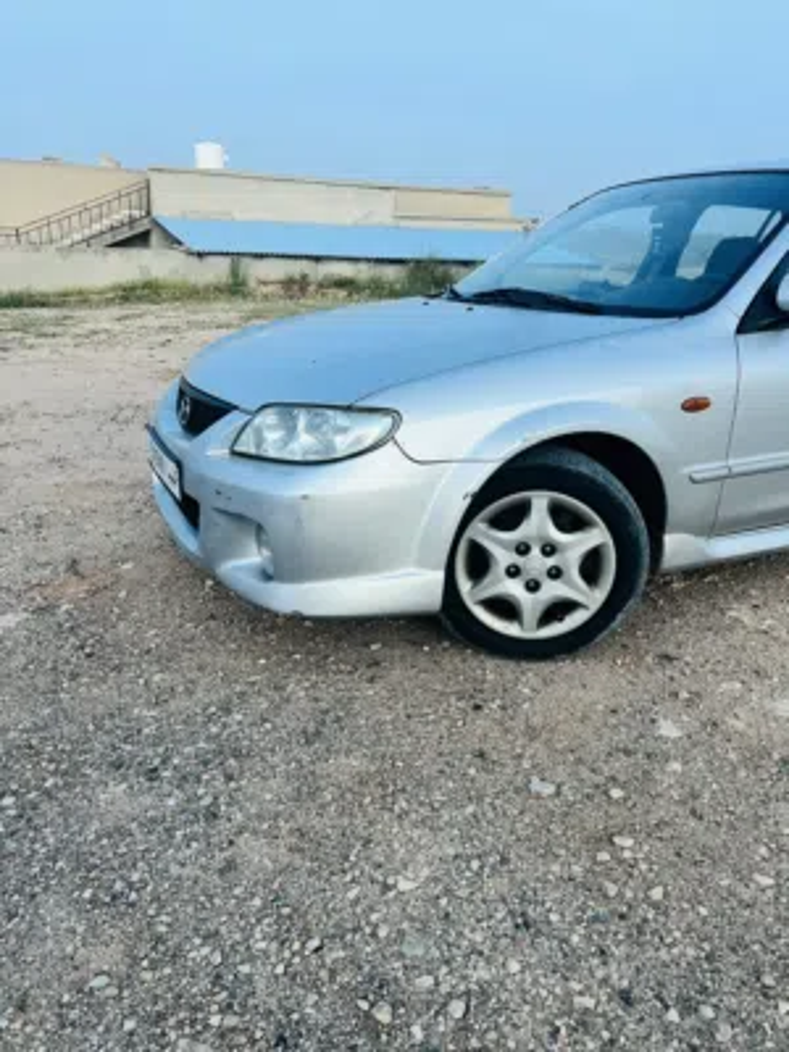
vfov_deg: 67.3
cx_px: 394
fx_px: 790
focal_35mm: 26
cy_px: 526
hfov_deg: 53.1
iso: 250
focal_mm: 5.7
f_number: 1.5
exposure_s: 1/60
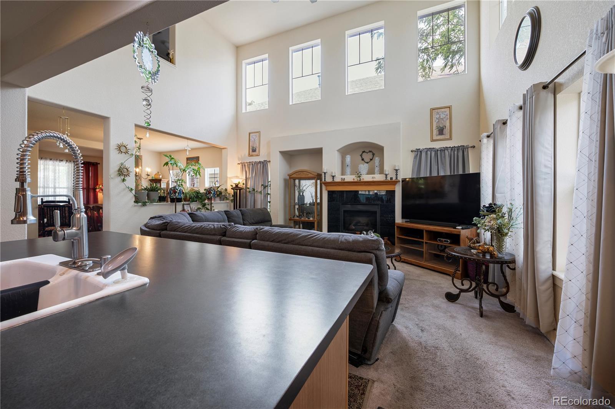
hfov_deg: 104.3
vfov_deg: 81.2
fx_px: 239
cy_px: 204
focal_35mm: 14
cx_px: 308
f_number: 9
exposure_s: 1/2.5
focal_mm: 14
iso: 250
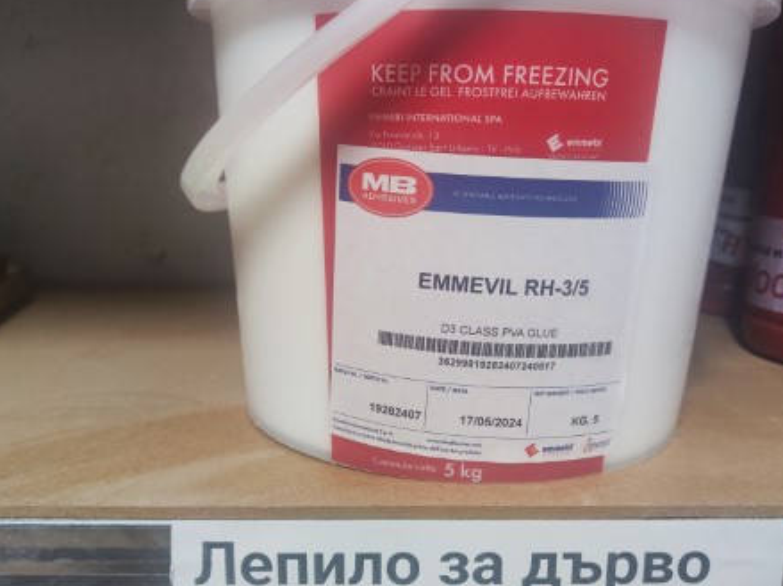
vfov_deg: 40.5
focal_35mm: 35
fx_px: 791
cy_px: 344
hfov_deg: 52.6
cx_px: 382
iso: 600
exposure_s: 1/38.7
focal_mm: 5.59
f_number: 1.88
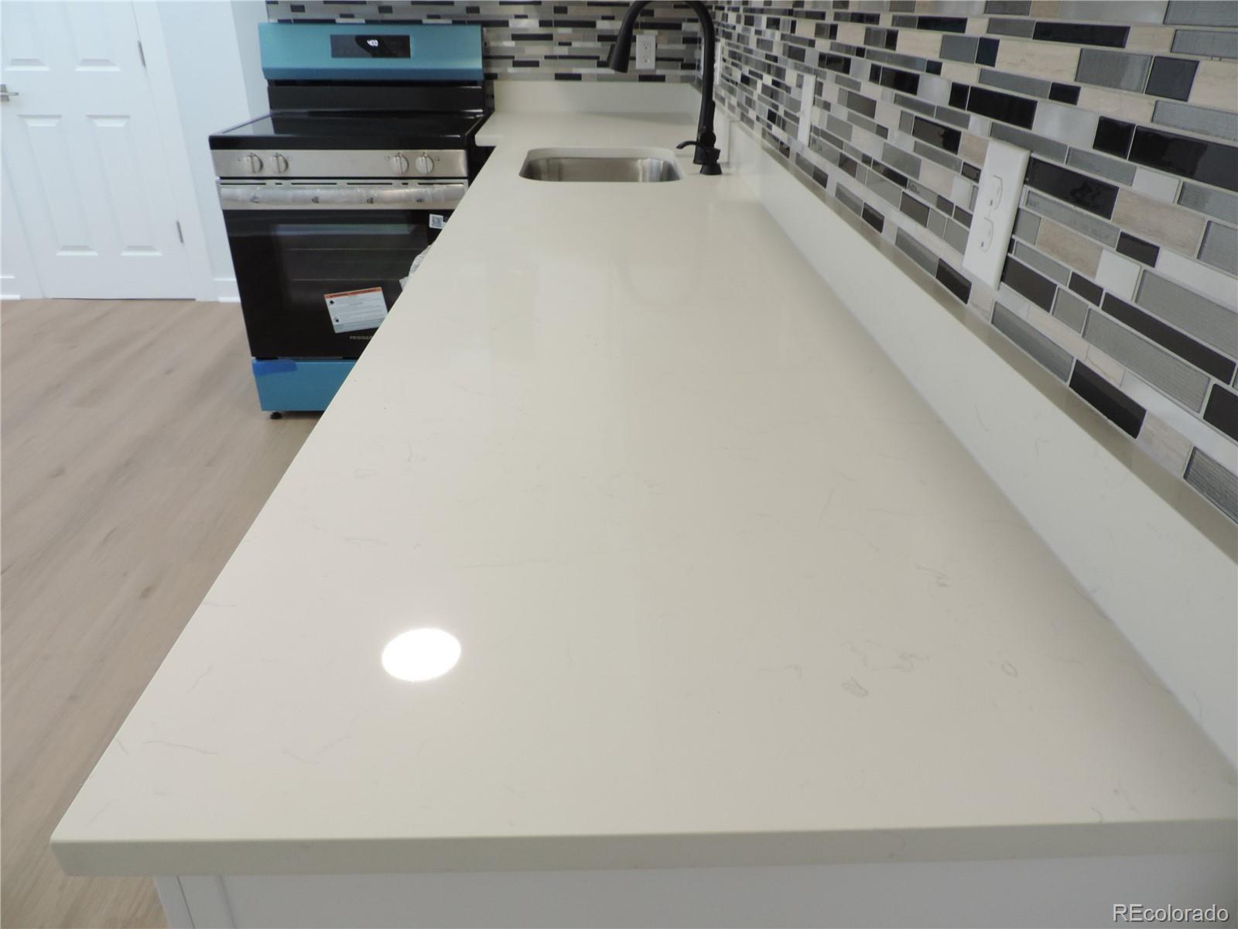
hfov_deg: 71.6
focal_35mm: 24
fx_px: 858
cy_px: 464
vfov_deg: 56.8
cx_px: 619
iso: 220
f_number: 3
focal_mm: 4.3
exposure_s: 1/30
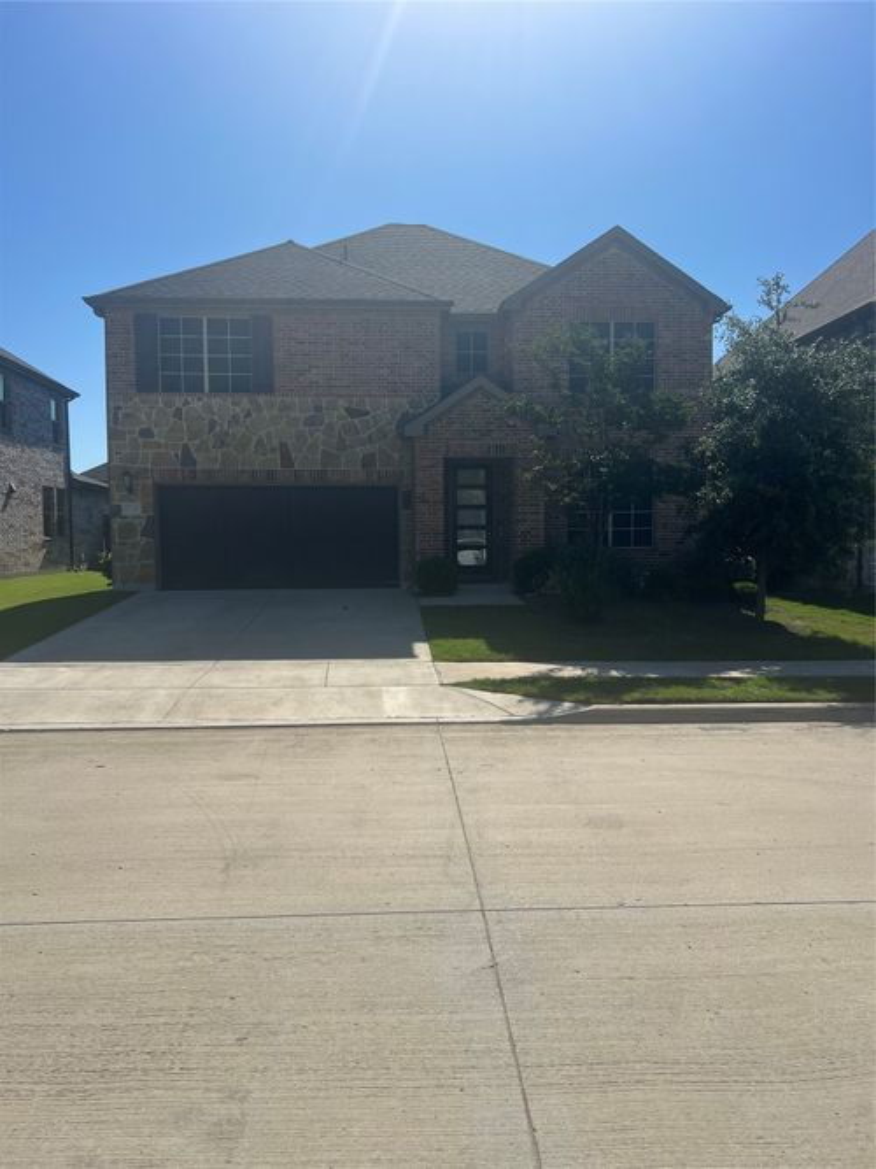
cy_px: 584
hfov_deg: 53.0
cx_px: 438
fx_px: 878
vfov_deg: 67.3
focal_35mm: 26
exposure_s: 1/8000
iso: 50
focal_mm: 5.7
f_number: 1.5
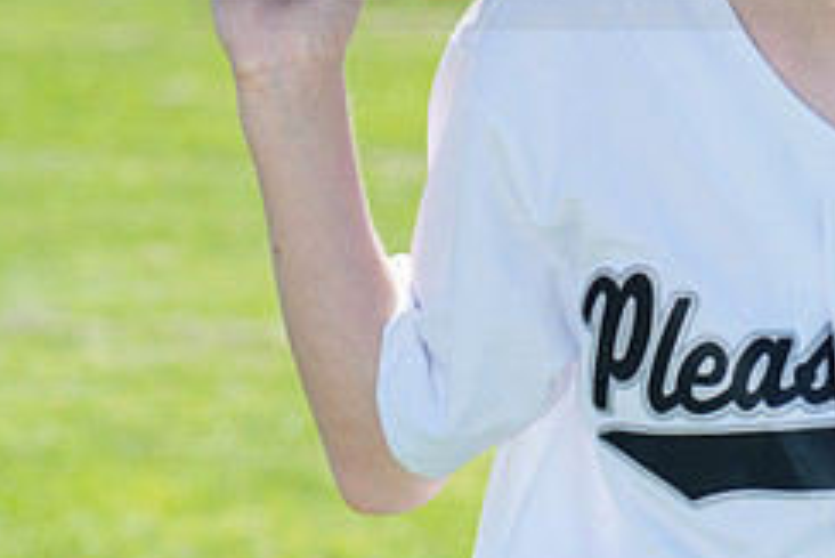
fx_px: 10583
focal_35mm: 456
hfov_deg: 4.5
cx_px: 763
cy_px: -70
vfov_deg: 3.0
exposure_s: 1/250
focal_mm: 192
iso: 200
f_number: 9
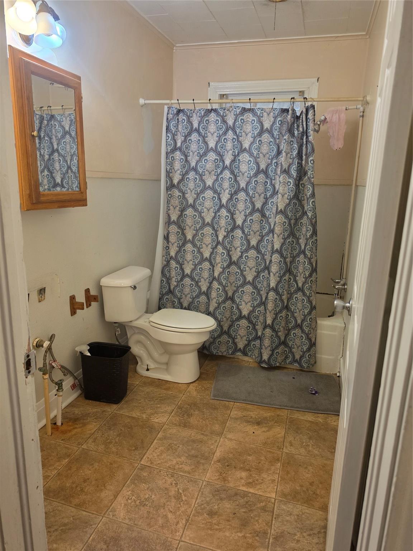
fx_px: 366
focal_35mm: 23
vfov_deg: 73.9
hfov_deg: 58.9
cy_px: 276
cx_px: 206
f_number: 1.4
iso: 320
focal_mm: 6.5
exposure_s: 1/120
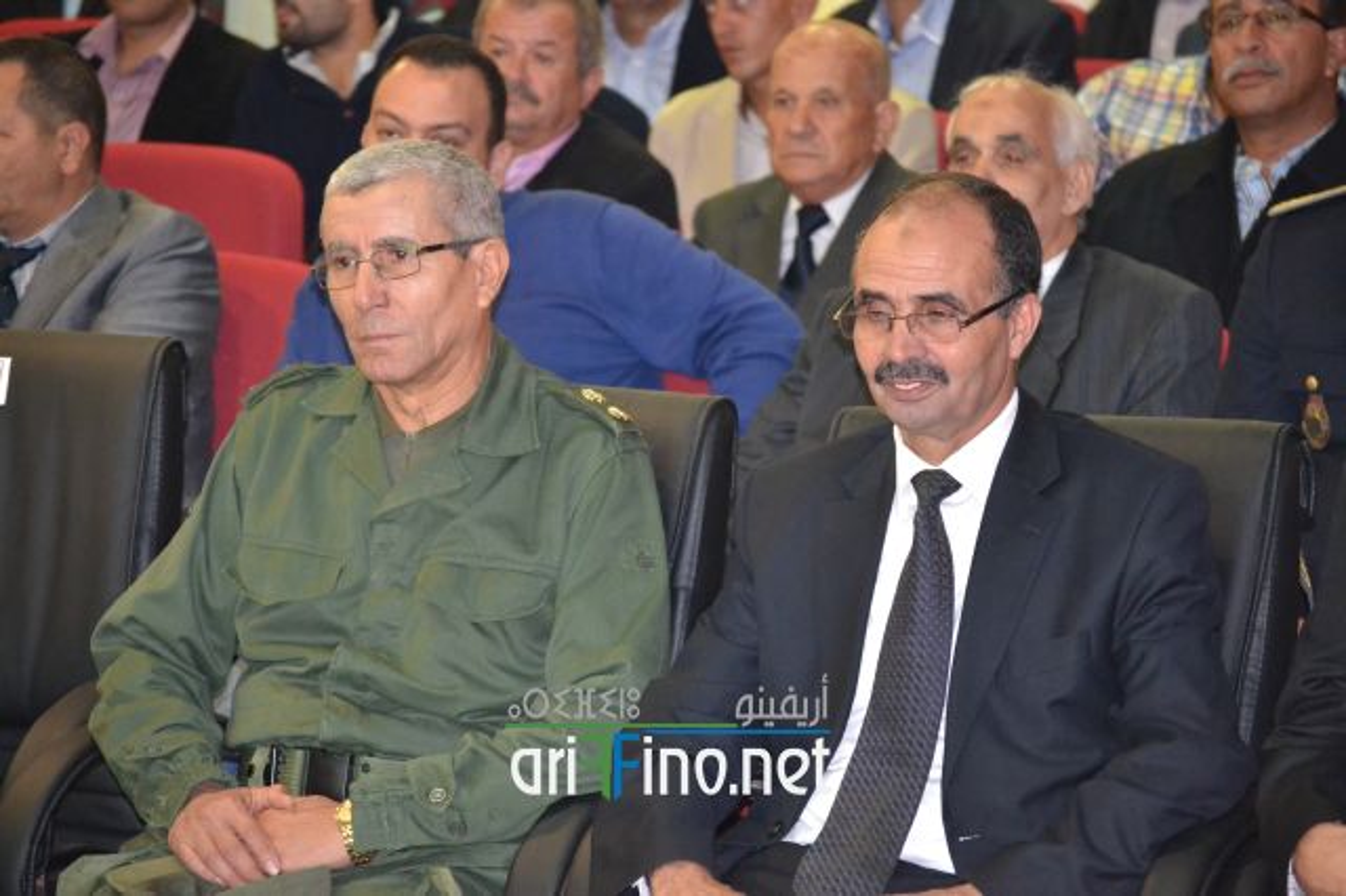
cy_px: 448
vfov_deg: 8.7
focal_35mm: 158
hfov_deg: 13.0
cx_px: 673
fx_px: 5885
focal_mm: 105
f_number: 4.5
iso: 3200
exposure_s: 1/60
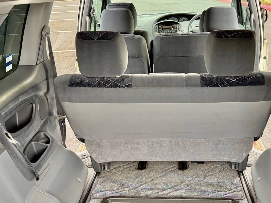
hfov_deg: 47.4
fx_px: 305
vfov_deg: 35.9
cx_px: 171
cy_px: 156
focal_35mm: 39
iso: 200
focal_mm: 6.76
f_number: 1.78
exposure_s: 1/81
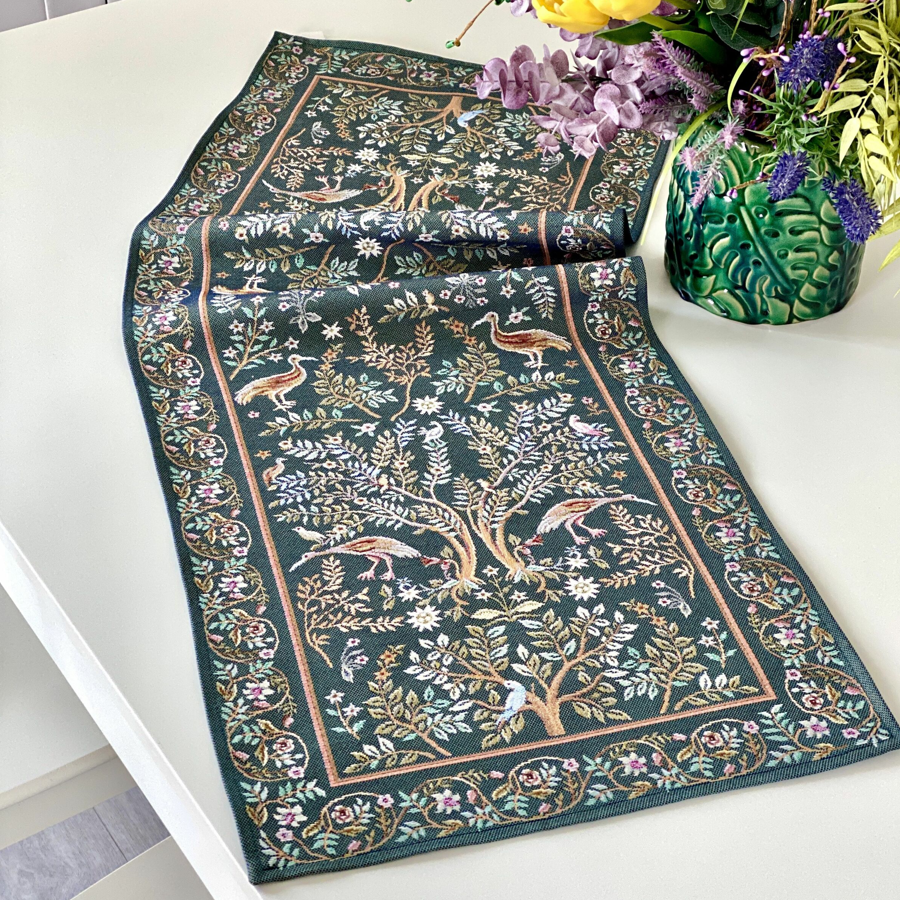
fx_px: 1824
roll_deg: -1.2
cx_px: 454
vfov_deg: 27.7
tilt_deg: -38.6
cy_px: 404
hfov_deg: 27.7
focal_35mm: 62
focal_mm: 6
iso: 160
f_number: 2
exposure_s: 1/122
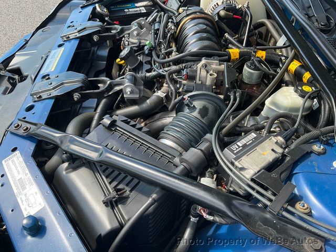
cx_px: 168
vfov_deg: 48.2
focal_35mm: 29
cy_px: 126
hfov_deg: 61.7
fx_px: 281
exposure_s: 1/283
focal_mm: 3
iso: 25
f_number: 1.8
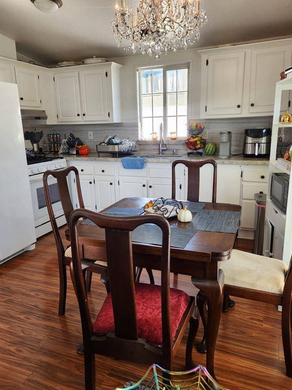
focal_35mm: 26
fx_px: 293
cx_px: 141
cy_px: 181
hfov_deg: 53.0
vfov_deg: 67.2
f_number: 1.8
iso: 64
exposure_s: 1/120
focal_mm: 5.4
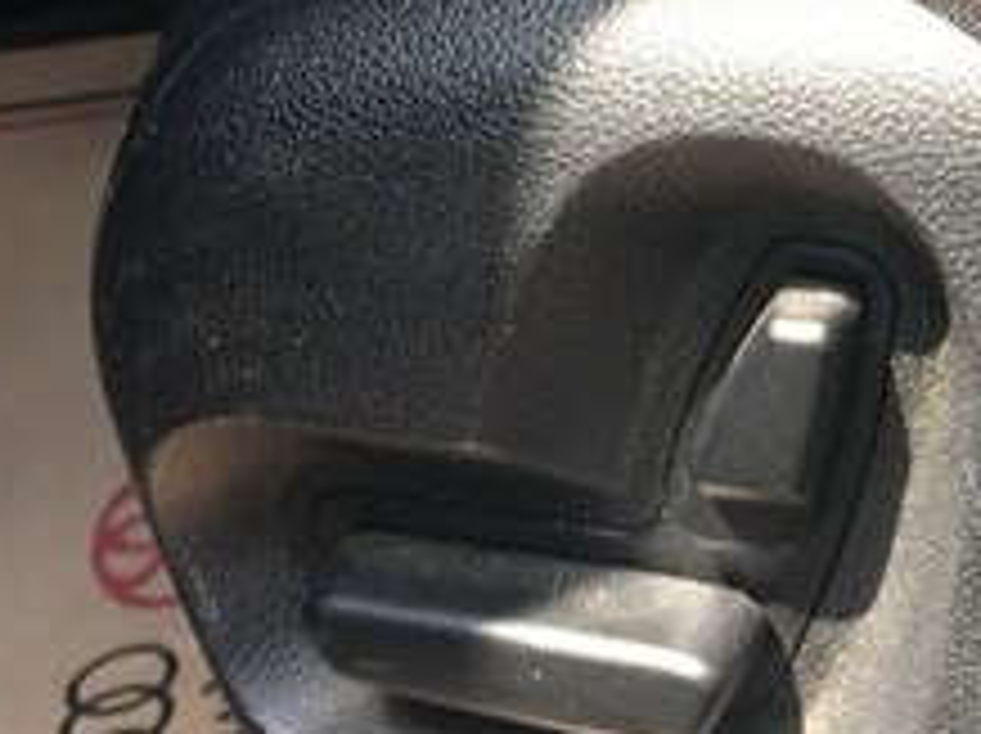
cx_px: 958
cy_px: -79
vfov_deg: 16.2
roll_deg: +0.9
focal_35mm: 88
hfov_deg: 21.6
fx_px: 2491
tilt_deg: -22.2
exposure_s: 1/100
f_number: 2.2
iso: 25
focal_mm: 4.15
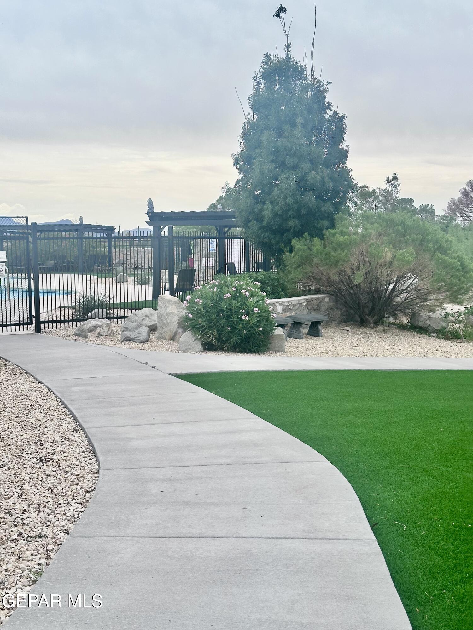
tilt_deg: -4.9
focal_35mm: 48
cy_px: 315
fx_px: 875
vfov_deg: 39.7
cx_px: 236
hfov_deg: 30.3
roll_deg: -0.1
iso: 64
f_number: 1.78
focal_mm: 6.86
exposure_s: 1/4367
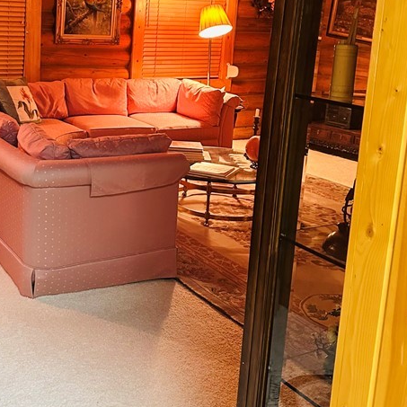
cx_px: 89
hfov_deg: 34.4
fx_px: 639
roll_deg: -2.6
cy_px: 121
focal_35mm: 48
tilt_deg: -10.1
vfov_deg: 34.9
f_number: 1.78
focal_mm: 6.86
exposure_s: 1/60
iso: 800
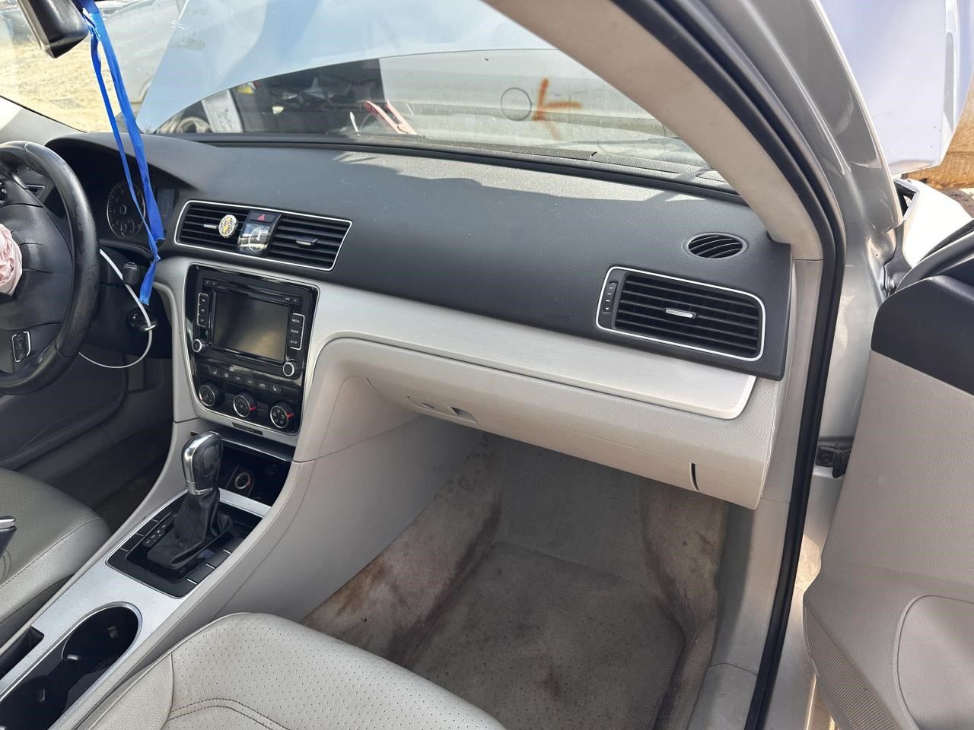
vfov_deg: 56.8
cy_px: 365
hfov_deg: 71.6
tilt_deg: -31.2
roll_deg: +2.9
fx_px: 675
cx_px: 487
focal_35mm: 24
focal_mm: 6.86
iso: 80
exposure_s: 1/489
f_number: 1.78
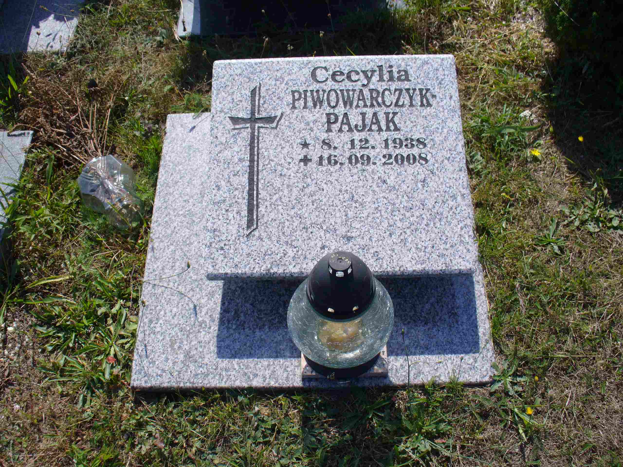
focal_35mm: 37
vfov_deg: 38.7
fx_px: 666
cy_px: 234
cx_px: 312
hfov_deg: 50.1
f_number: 5.6
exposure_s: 1/320
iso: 80
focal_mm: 6.1
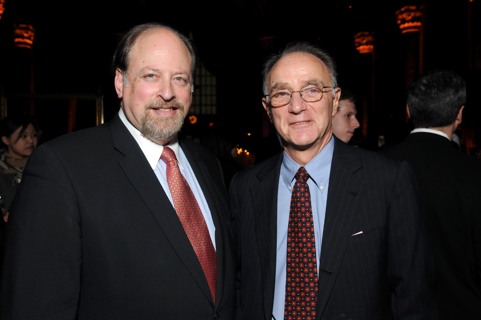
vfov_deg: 35.0
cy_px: 152
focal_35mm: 38
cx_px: 229
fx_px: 507
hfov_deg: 50.7
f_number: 5
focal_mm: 24
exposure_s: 1/60
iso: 800
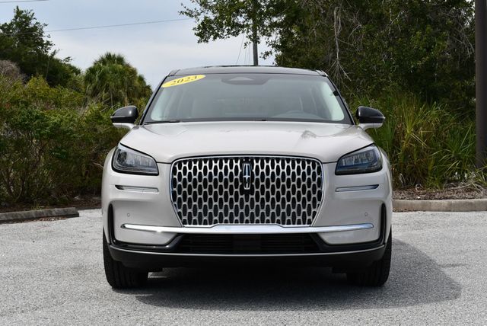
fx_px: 867
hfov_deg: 31.4
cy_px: 163
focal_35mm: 64
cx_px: 244
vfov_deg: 21.3
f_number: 8
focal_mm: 32
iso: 100
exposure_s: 1/250
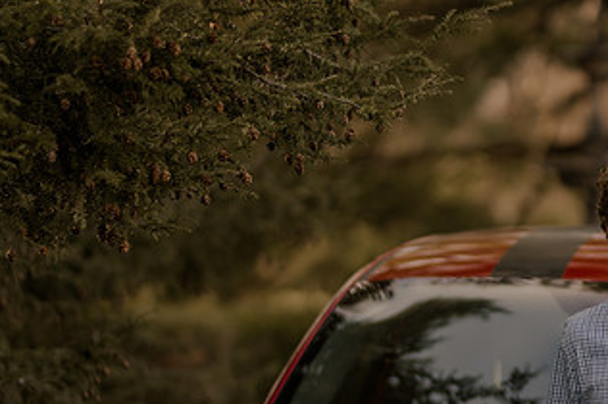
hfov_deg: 8.8
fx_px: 3931
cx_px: 521
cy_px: 348
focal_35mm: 233
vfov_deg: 5.9
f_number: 1.4
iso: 100
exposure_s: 1/800
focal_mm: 85
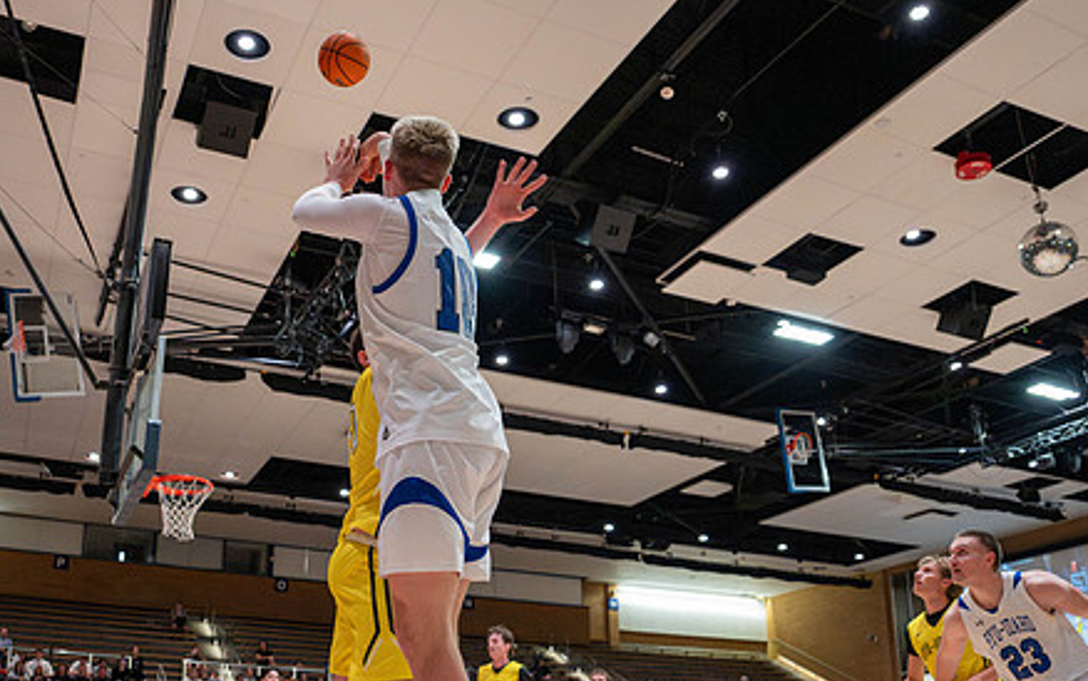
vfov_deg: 35.6
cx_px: 447
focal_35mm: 35
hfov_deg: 55.0
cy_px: 503
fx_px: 1038
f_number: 3.2
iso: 6400
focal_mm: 24
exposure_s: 1/640
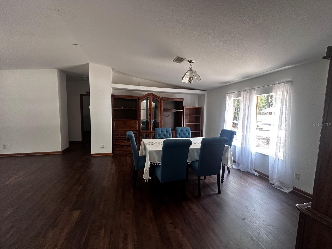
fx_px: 134
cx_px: 166
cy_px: 124
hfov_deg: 102.1
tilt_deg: -4.7
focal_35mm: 14
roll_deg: -1.3
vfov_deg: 85.7
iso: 250
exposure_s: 1/120
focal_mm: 2.22
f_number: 2.2
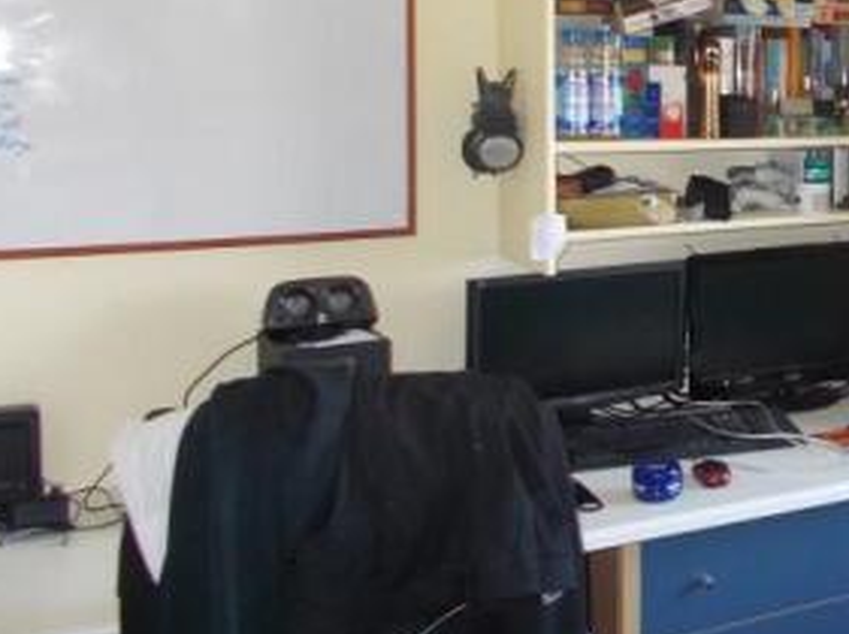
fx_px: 1323
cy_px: 146
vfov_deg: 26.6
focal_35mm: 54
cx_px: 863
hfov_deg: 32.5
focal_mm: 4.6
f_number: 3.2
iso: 200
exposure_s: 1/25
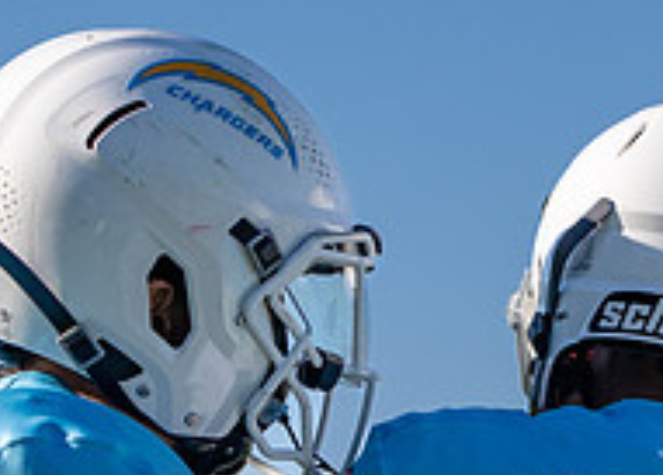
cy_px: 407
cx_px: 582
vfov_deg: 4.2
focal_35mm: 345
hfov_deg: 5.8
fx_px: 6505
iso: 250
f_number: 4.5
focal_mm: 100
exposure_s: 1/3200
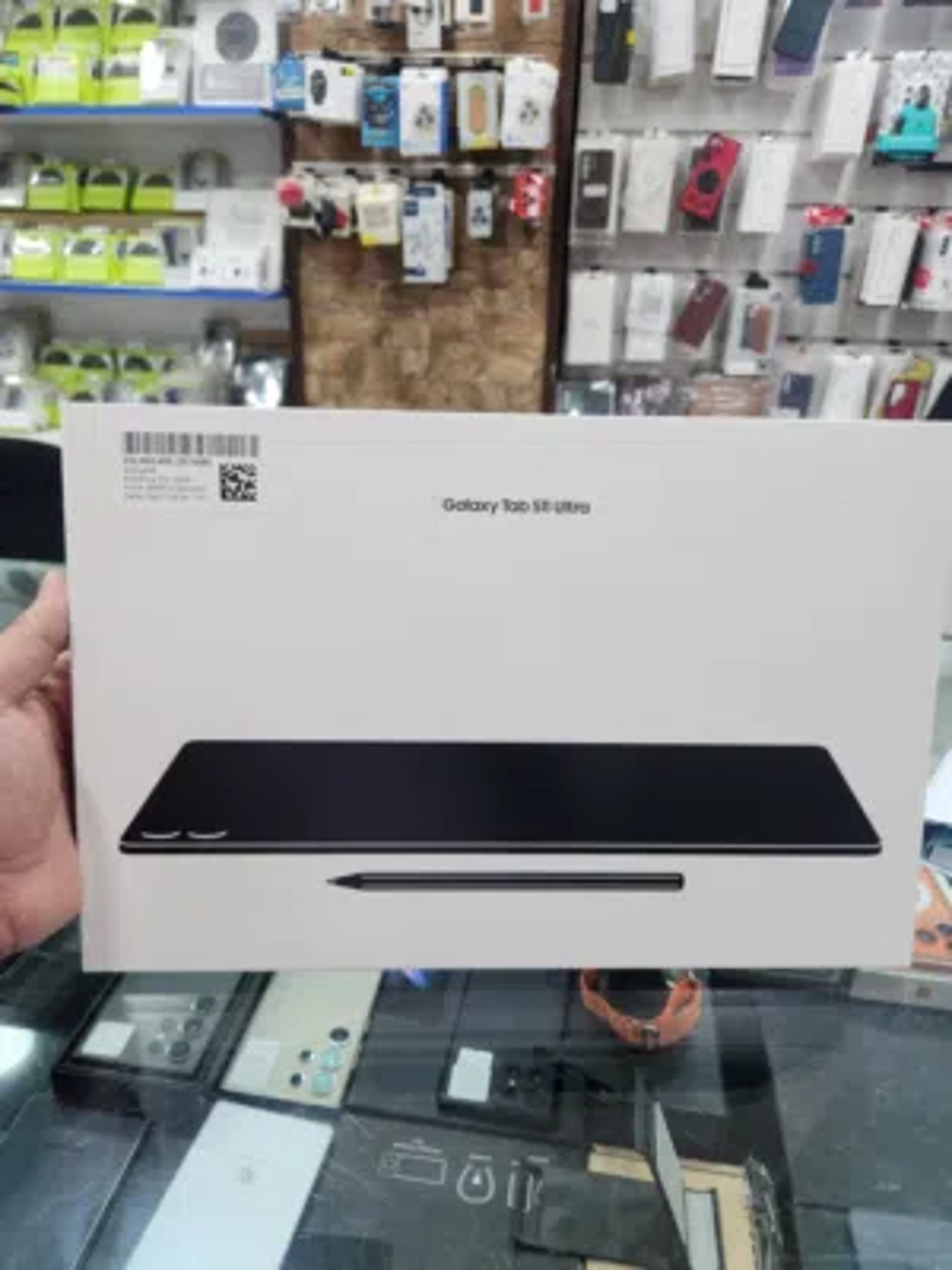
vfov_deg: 73.9
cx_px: 476
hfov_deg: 58.9
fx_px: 843
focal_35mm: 23
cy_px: 635
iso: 80
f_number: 1.8
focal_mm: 5.4
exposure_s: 1/180
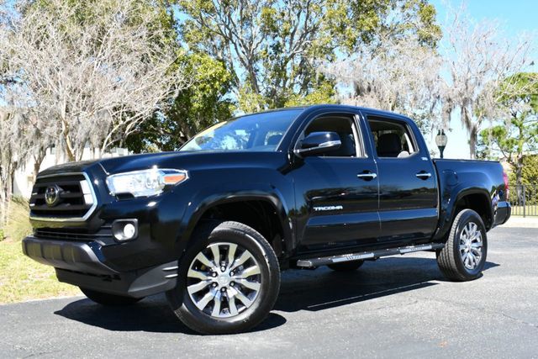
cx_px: 269
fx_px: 598
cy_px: 180
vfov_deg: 33.4
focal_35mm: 40
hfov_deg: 48.4
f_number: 7.1
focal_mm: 20
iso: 200
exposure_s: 1/250
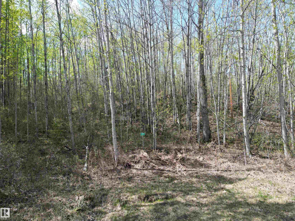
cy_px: 110
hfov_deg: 71.6
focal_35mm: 24
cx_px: 148
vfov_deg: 56.8
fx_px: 205
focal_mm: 6.72
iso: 160
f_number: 1.7
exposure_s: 1/1250
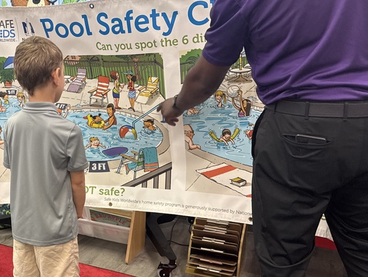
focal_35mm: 45
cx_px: 88
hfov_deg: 40.7
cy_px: 181
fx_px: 479
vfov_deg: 32.0
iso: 160
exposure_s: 1/60
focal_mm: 6.76
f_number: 1.78
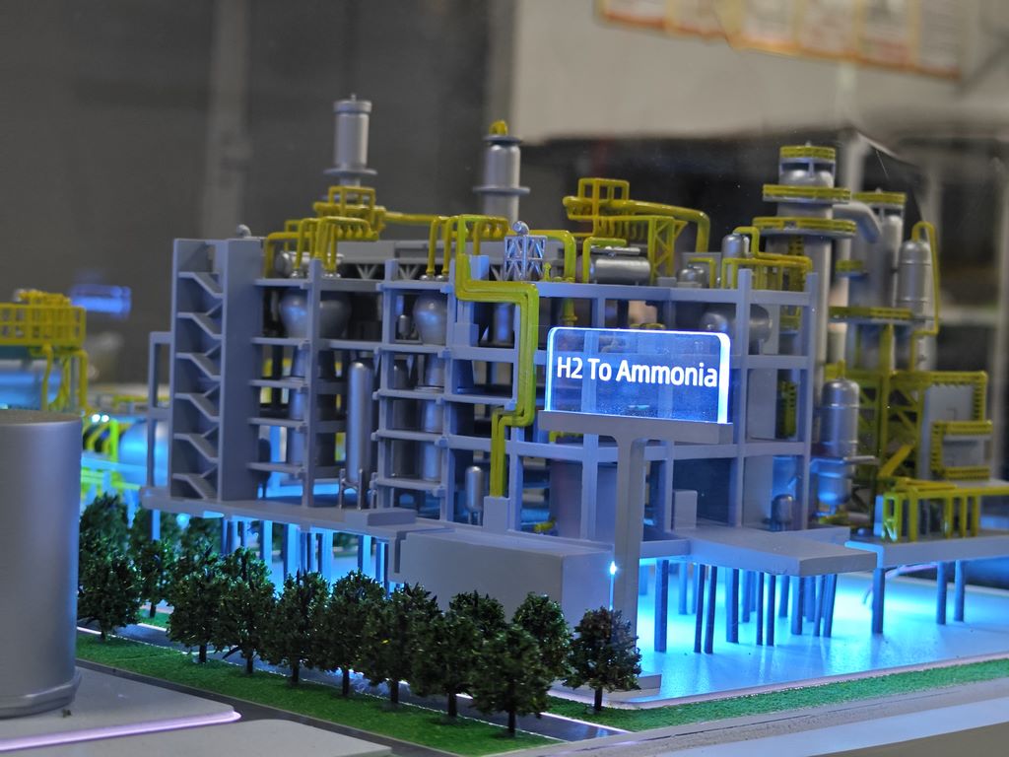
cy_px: 378
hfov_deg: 26.0
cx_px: 504
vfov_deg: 19.6
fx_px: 2186
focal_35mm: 75
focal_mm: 9.87
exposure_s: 1/100
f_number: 1.8
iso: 64
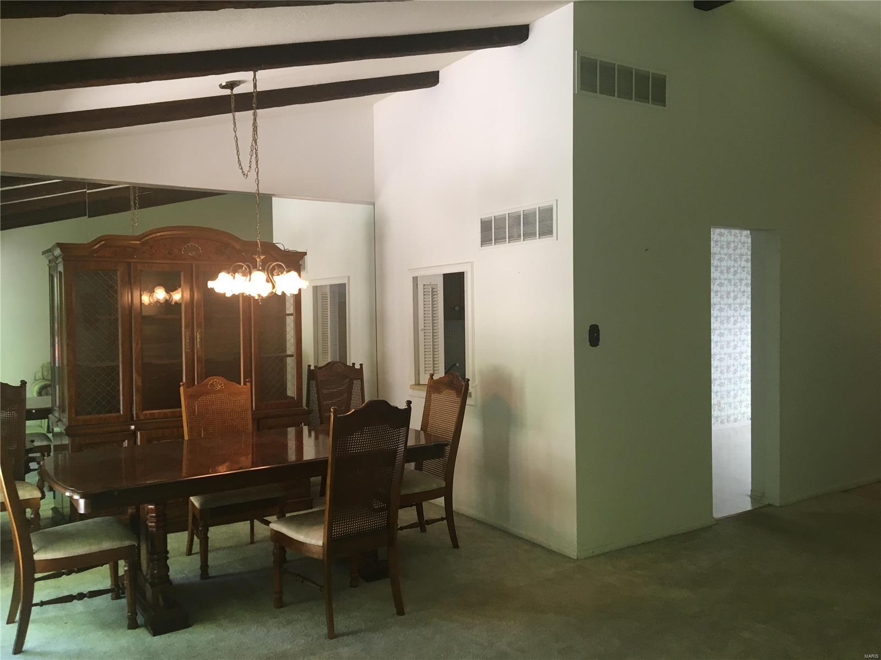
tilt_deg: -0.7
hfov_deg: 61.7
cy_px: 330
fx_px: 738
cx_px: 440
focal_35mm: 29
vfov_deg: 48.2
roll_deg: +0.0
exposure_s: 1/30
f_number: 2.2
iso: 80
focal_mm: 4.15
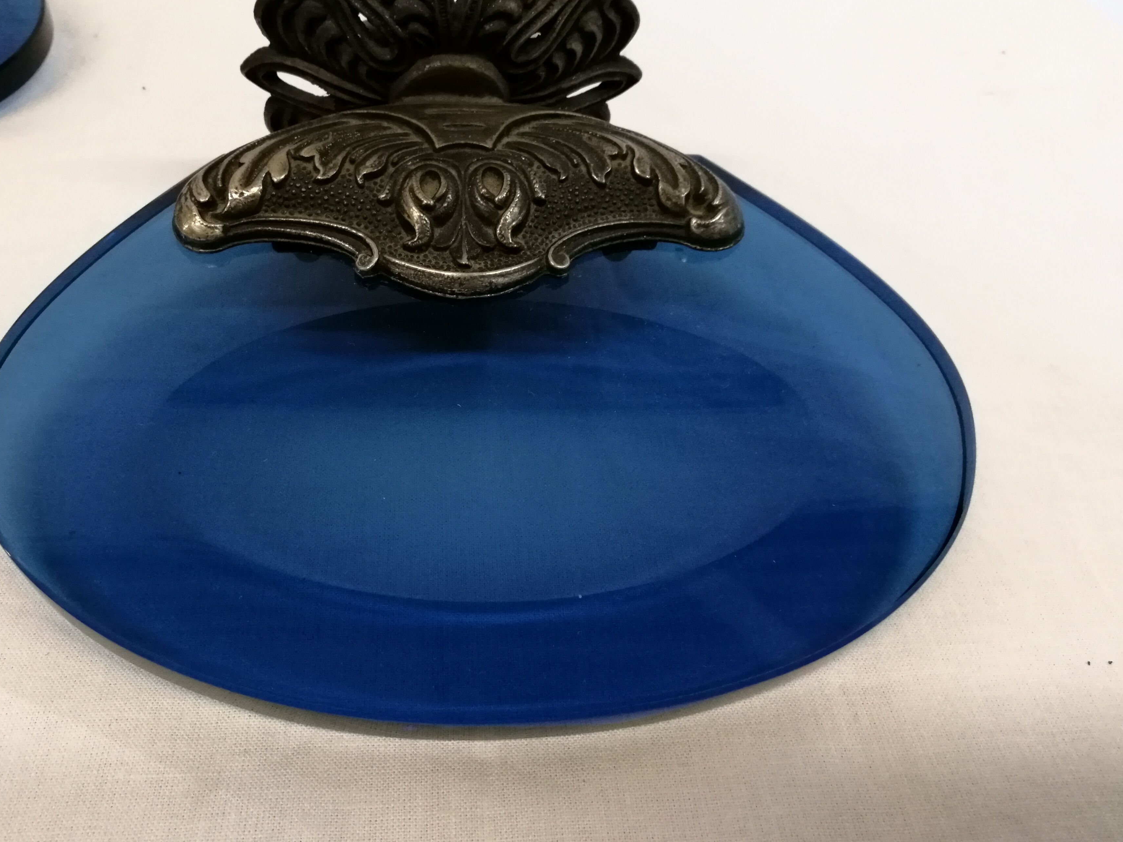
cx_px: 455
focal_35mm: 29
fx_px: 941
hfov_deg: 61.2
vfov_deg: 48.0
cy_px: 338
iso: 100
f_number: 2.2
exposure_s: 1/50
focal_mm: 2.38
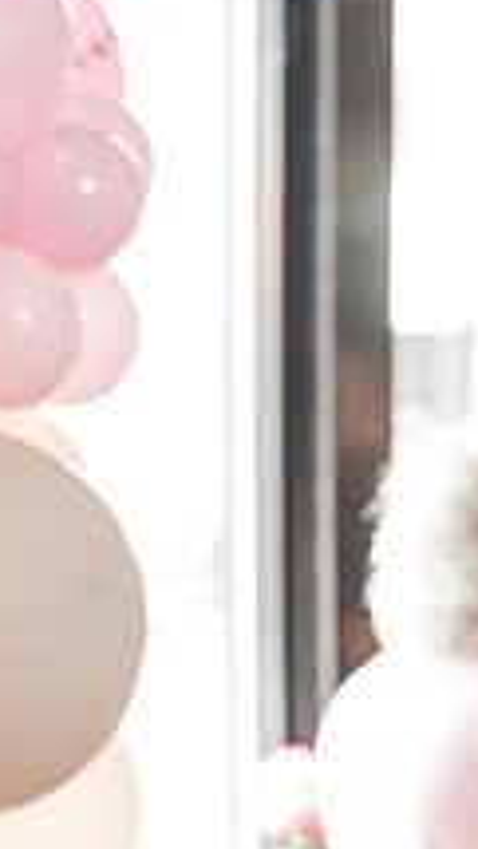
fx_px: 4144
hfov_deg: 6.5
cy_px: 642
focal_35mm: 184
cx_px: -348
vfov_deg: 11.7
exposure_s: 1/250
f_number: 4
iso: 2500
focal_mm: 65
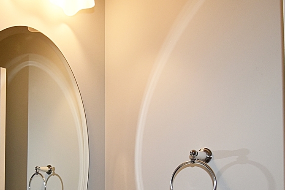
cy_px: 187
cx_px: 77
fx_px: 285
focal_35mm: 36
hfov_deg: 51.3
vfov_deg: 33.8
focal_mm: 10
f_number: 5.6
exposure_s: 1/125
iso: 280
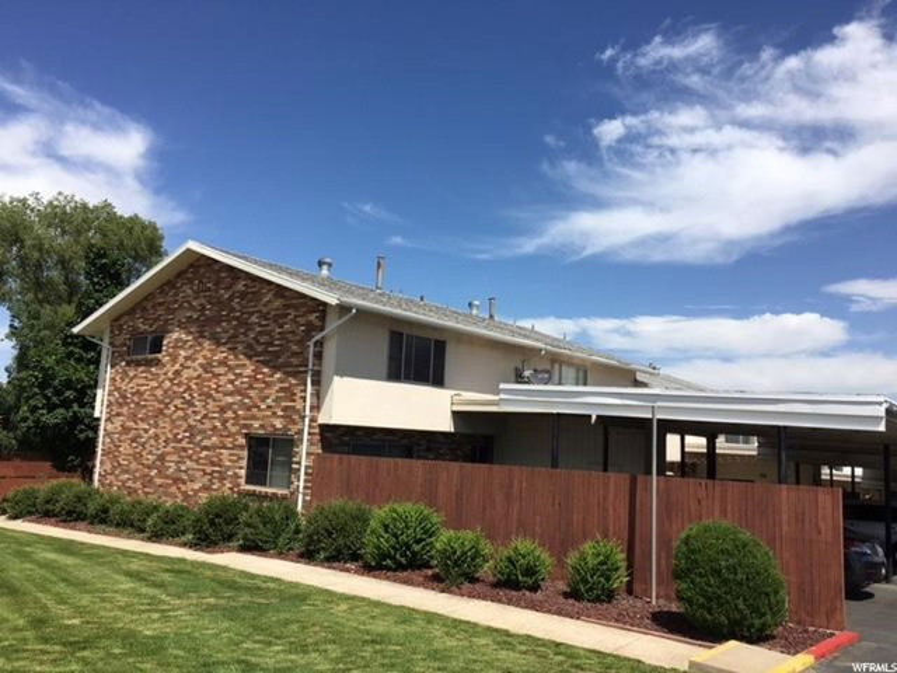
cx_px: 448
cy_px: 336
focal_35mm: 29
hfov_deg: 61.7
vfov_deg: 48.2
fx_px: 751
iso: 25
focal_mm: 4.15
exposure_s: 1/1923
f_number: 2.2
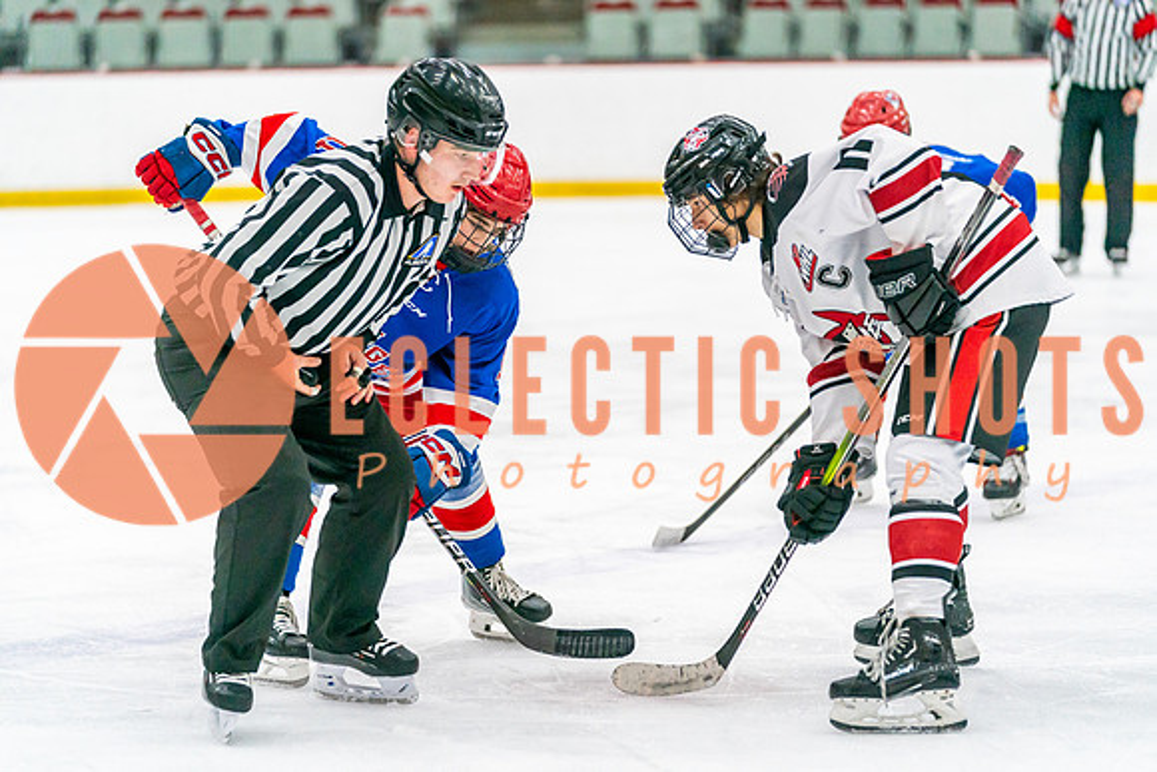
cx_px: 578
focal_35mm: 146
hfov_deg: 14.1
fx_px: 4693
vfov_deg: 9.4
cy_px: 386
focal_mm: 146
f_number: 2.8
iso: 3200
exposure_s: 1/1250
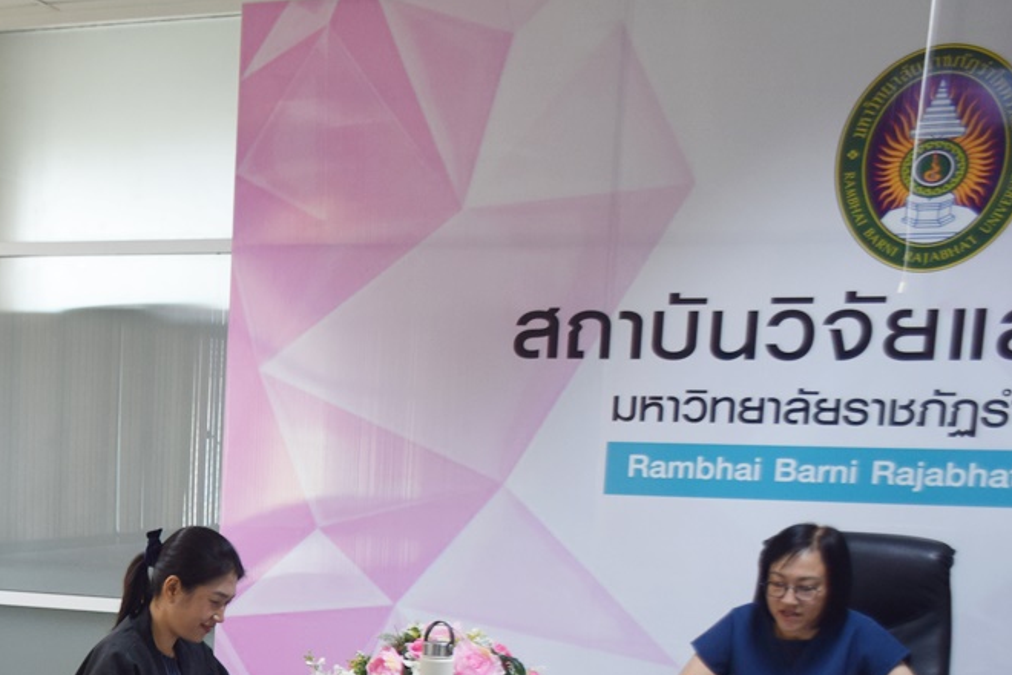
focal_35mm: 75
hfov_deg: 25.3
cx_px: -66
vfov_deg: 17.6
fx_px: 2108
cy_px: 739
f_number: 4.5
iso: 400
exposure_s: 1/80
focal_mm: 22
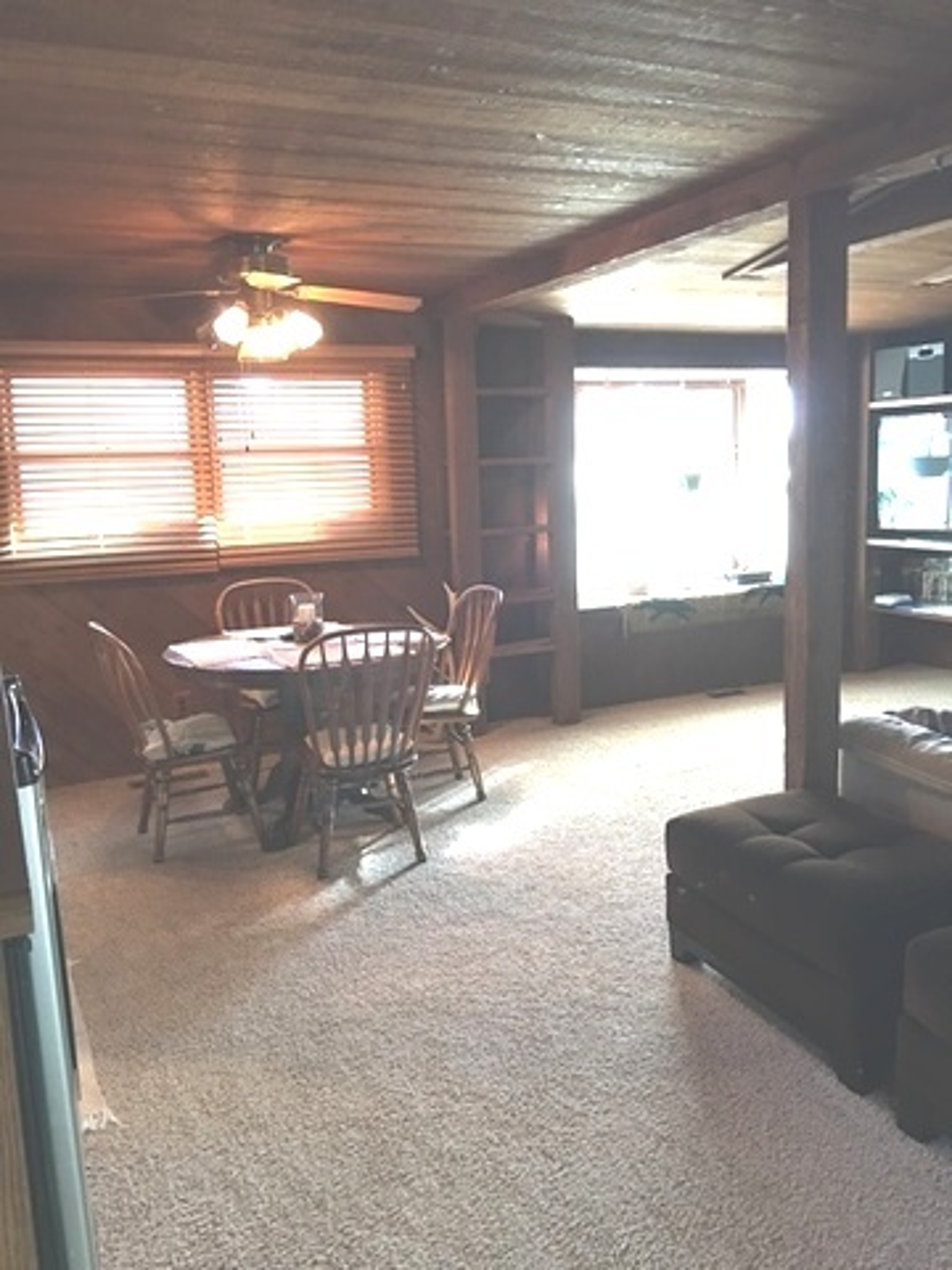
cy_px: 635
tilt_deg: -8.7
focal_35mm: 29
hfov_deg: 48.2
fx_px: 1063
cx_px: 476
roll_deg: +1.8
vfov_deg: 61.7
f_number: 2.2
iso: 100
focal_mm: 4.15
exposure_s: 1/15
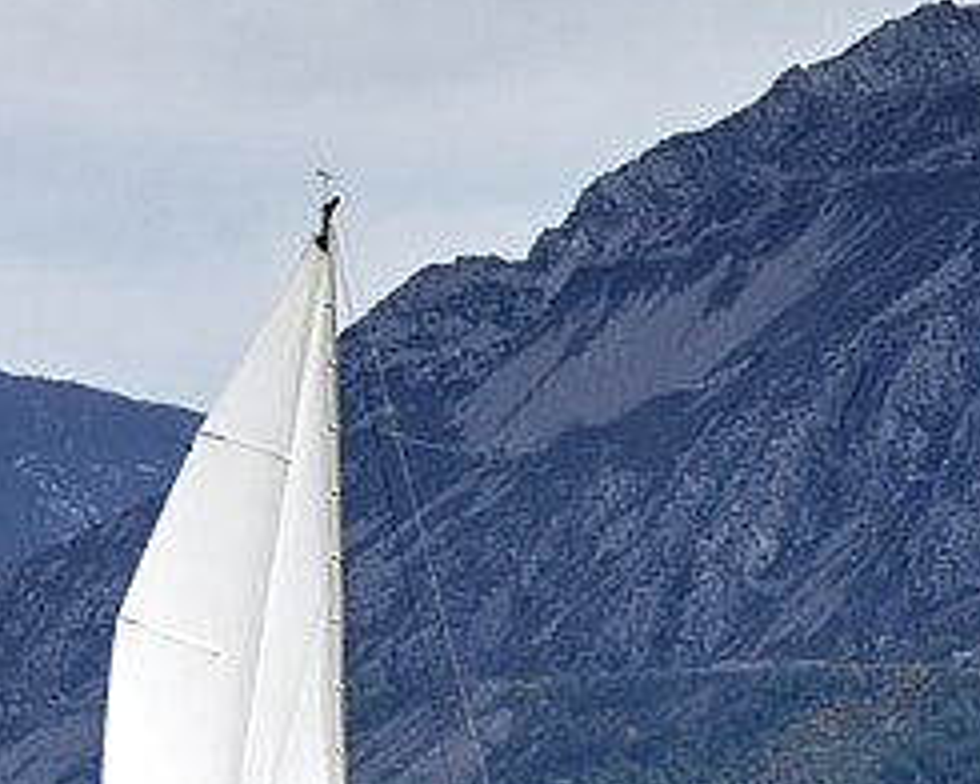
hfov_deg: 2.1
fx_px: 26713
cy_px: 288
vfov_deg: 1.7
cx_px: -656
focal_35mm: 921
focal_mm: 150
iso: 250
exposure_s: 1/5000
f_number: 5
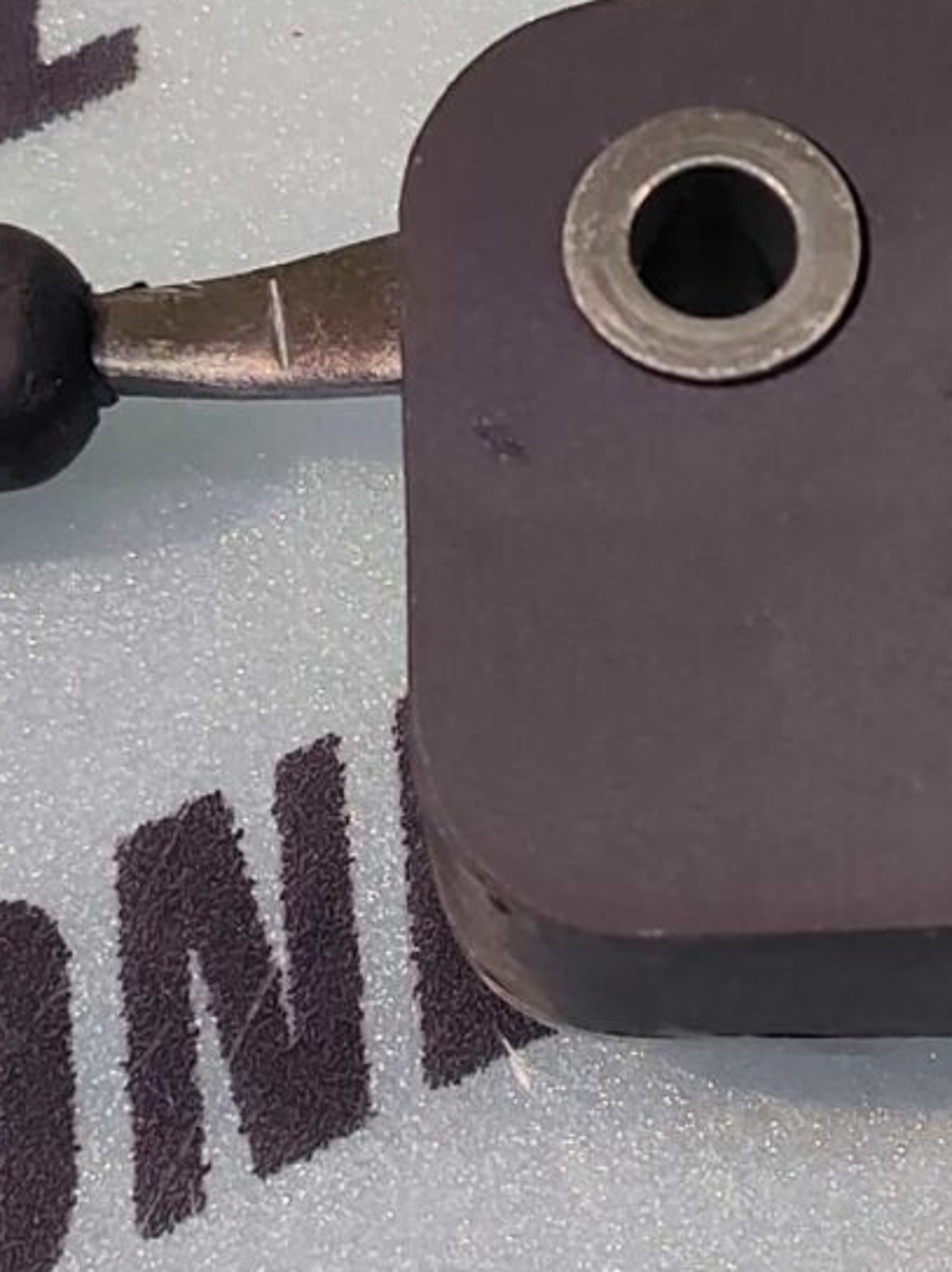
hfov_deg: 18.3
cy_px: 323
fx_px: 2938
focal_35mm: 80
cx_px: 751
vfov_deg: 24.2
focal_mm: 4.74
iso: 93
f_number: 1.79
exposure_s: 1/33
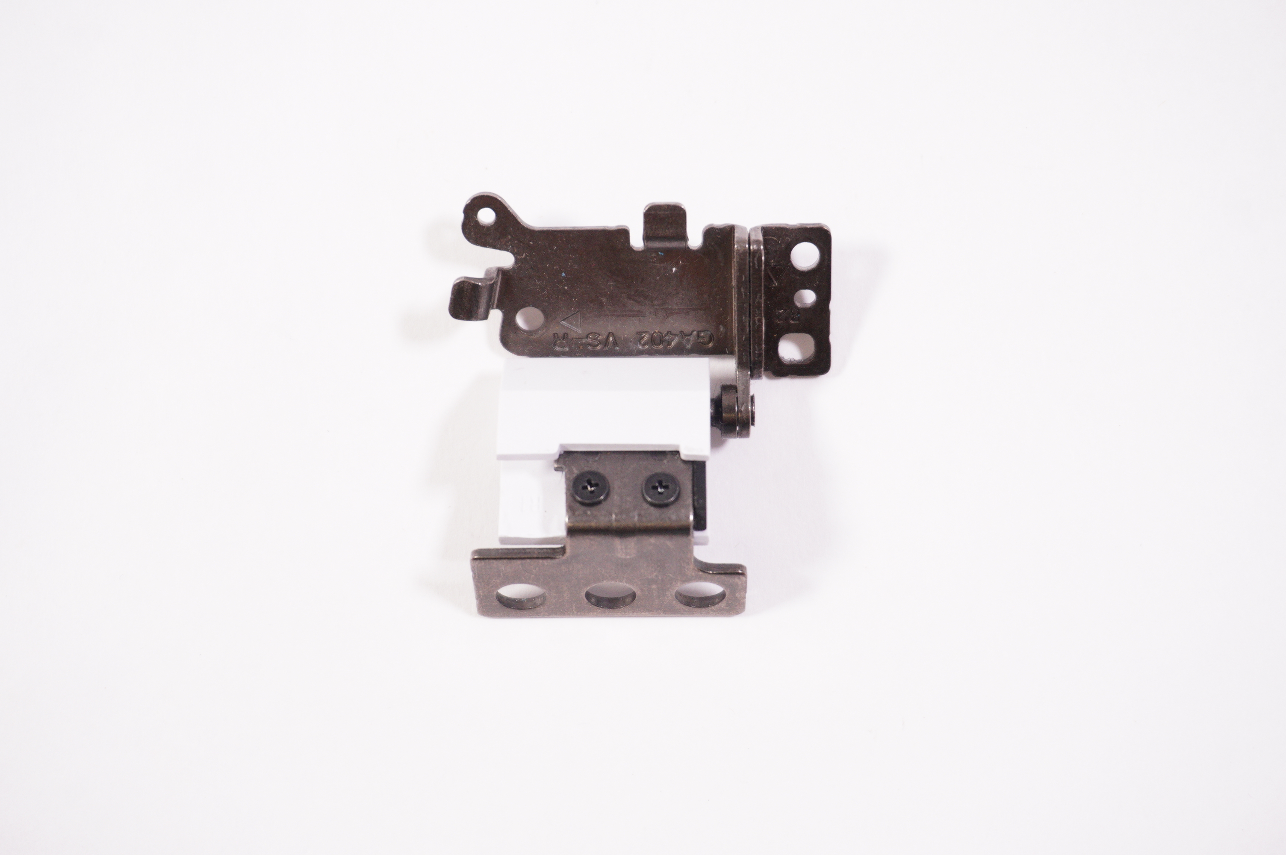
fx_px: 2302
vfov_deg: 21.0
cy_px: 428
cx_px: 643
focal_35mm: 64
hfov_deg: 31.2
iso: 1000
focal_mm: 43
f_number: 5.6
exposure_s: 1/200
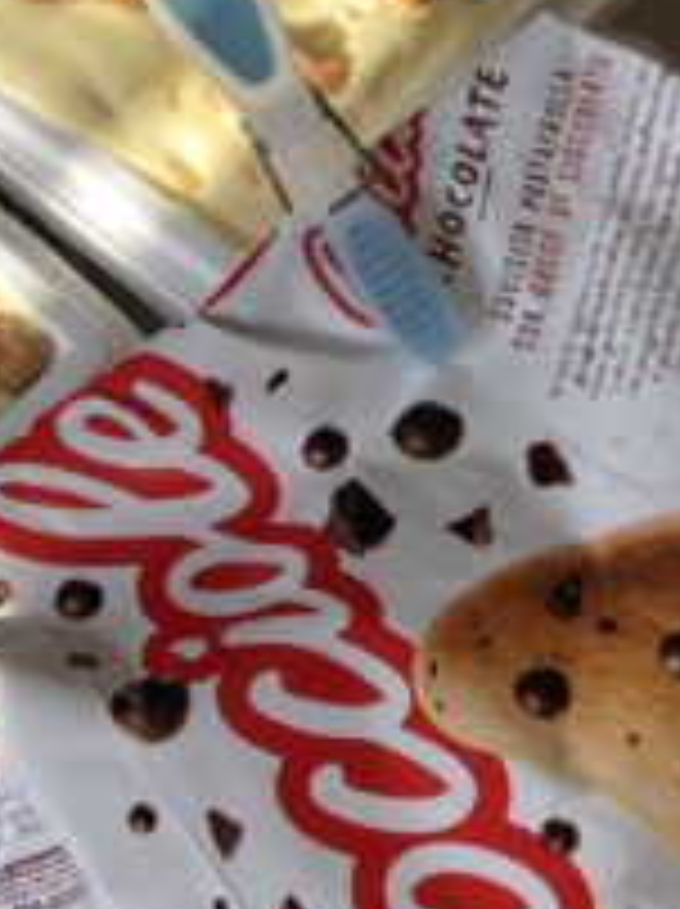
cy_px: 230
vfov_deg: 22.6
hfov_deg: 16.8
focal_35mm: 86
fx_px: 2257
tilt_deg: -59.9
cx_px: 29
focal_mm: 4.25
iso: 32
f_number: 1.8
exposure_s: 1/128
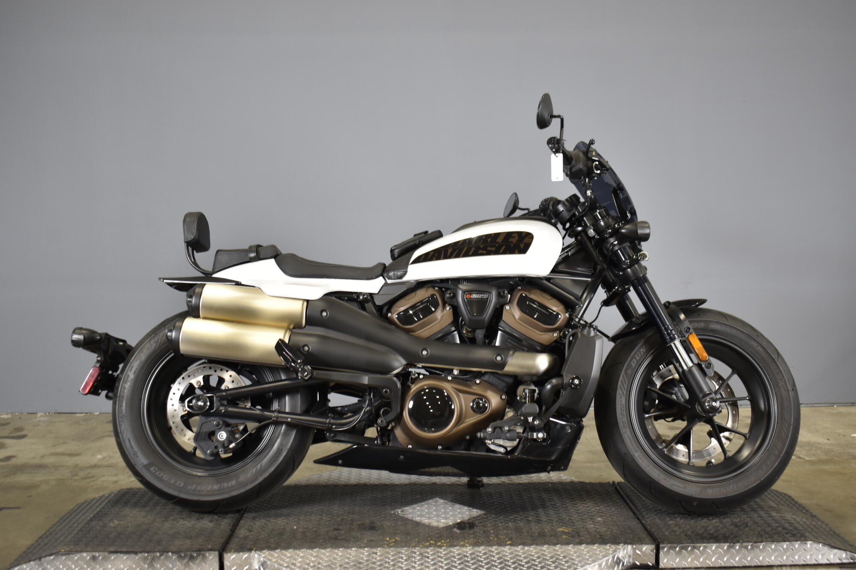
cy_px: 285
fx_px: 927
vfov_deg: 34.2
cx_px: 428
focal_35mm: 39
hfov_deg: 49.6
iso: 400
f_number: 4
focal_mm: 26
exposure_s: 1/25
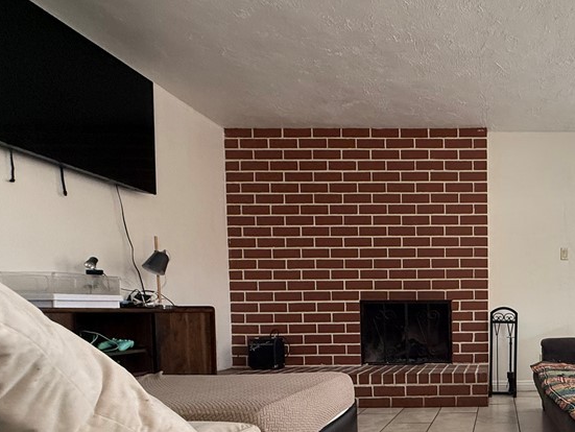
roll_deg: +0.5
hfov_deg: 58.3
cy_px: 333
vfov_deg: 50.5
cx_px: 510
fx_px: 432
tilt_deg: -2.5
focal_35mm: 26
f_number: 2.2
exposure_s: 1/75
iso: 320
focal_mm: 2.22
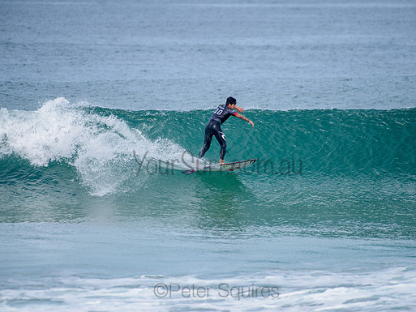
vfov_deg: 2.7
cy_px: 156
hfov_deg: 3.6
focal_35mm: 544
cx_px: 217
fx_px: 6539
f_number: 5.6
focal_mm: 500
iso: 250
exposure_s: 1/2000
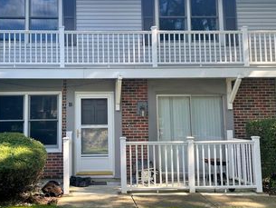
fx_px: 327
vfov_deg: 35.0
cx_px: 100
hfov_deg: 45.3
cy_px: 81
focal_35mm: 41
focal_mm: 5.1
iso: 32
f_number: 1.6
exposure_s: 1/438
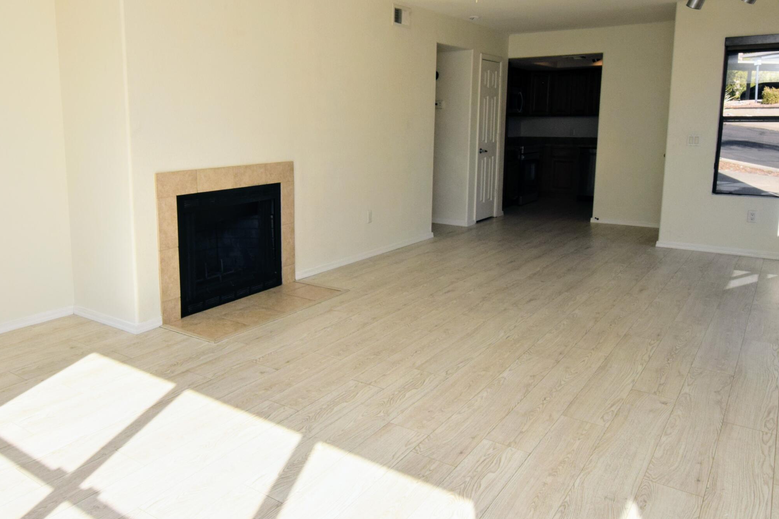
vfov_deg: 47.8
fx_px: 584
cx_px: 307
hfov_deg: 66.7
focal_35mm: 27
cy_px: 221
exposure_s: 1/200
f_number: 20
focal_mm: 12
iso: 400
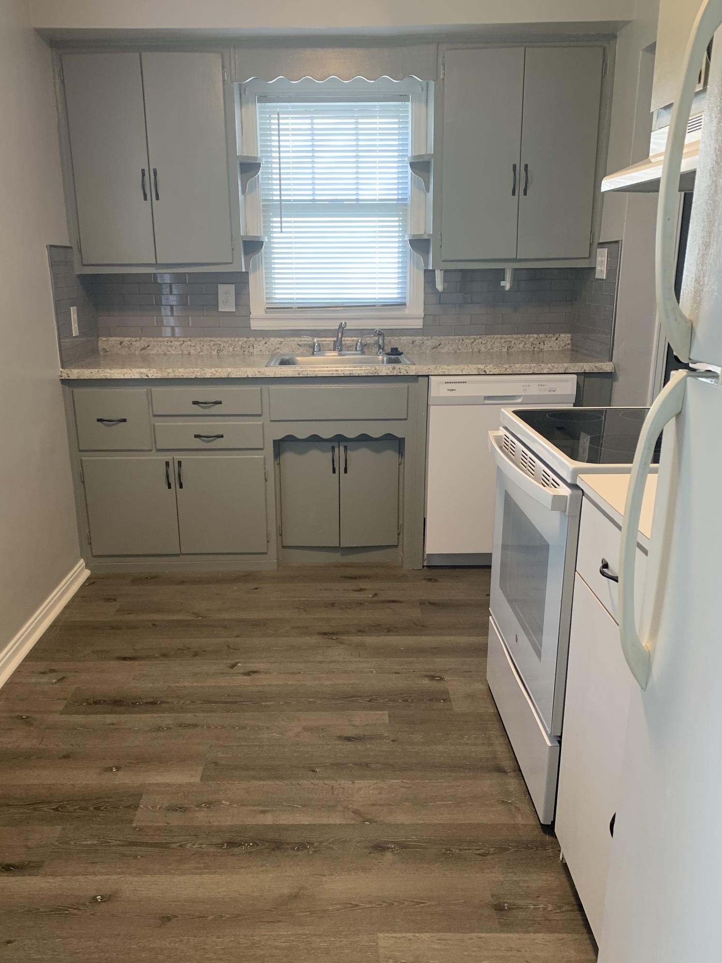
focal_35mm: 30
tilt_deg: -17.2
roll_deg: -0.2
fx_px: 834
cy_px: 547
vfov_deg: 59.7
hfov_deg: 46.8
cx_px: 333
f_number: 1.8
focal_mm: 4.25
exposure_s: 1/60
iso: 100
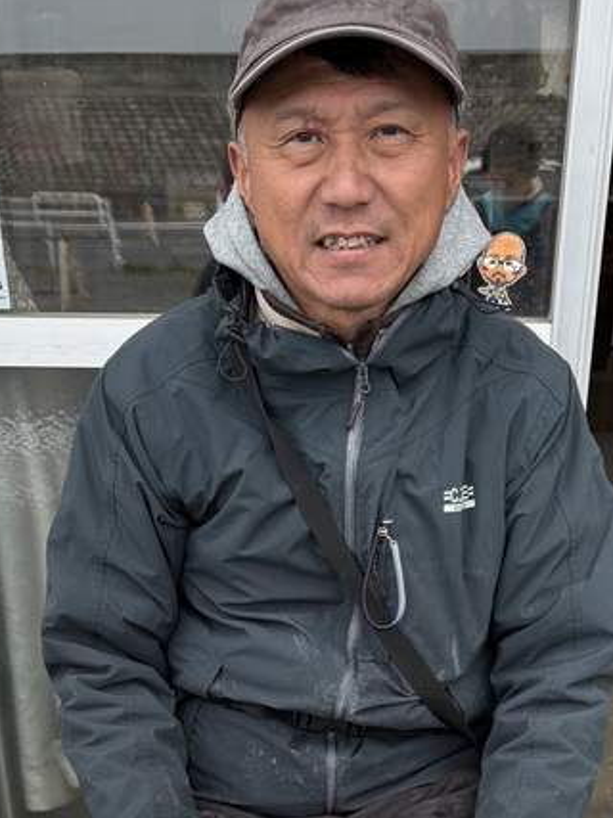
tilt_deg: -28.3
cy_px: 778
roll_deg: -0.4
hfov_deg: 28.0
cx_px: 337
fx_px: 1228
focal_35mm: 52
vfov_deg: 34.2
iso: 50
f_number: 1.6
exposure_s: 1/601
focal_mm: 5.96
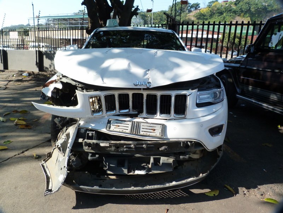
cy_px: 106
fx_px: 204
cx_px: 142
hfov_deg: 69.4
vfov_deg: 54.9
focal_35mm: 25
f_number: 4
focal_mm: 4.5
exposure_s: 1/200
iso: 125
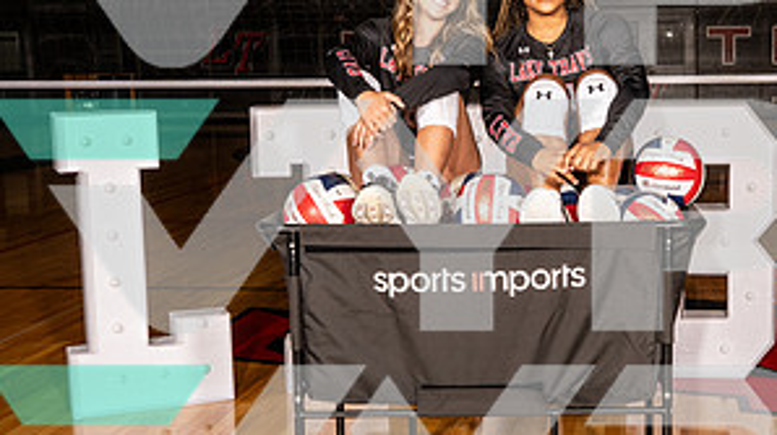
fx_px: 1276
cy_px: 216
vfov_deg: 19.4
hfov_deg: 33.4
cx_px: 548
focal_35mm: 62
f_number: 11
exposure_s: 1/250
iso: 200
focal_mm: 30.4
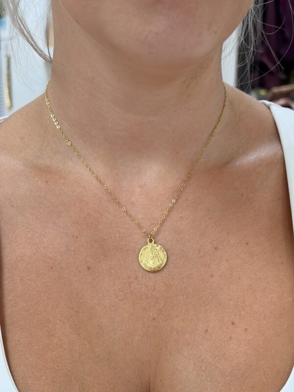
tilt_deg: -13.2
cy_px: 196
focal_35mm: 52
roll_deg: -0.7
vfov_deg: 36.8
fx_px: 589
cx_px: 147
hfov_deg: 28.0
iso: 64
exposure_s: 1/50
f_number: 1.6
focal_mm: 5.96
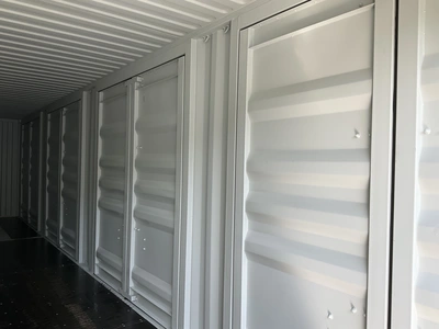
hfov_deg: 61.7
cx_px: 220
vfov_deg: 48.2
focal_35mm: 29
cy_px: 164
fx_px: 368
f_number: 1.8
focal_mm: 3
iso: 20
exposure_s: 1/167
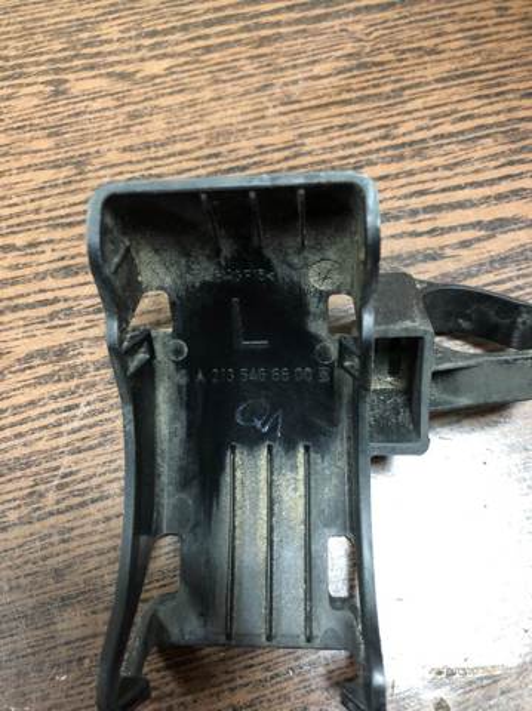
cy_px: 356
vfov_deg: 63.5
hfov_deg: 49.7
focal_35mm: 28
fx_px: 575
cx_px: 266
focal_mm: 4
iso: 100
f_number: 1.8
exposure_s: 1/9
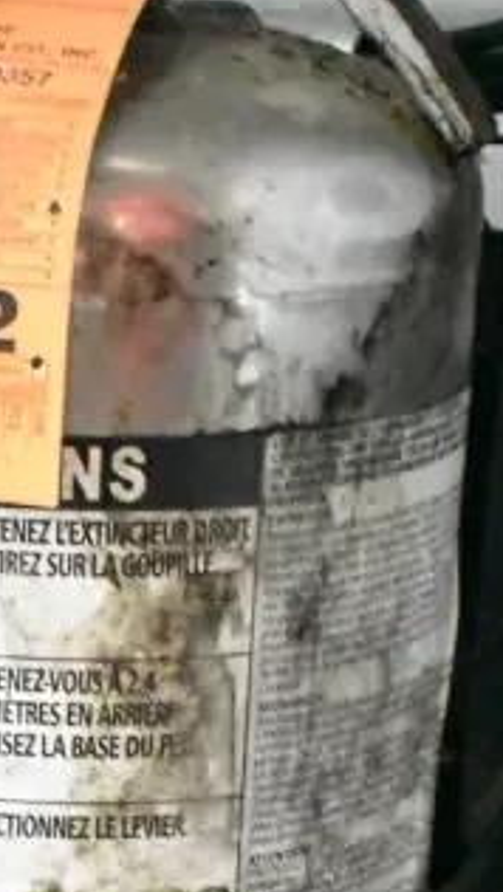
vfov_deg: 19.2
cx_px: -14
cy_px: 824
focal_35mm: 109
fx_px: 2582
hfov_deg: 11.0
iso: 25600
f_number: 3.8
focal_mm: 24
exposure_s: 1/25
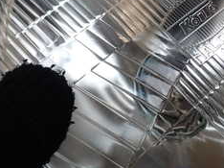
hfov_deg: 25.2
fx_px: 498
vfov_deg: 19.0
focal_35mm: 77
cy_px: 56
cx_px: 156
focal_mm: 5.4
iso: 100
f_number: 3.2
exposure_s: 1/400
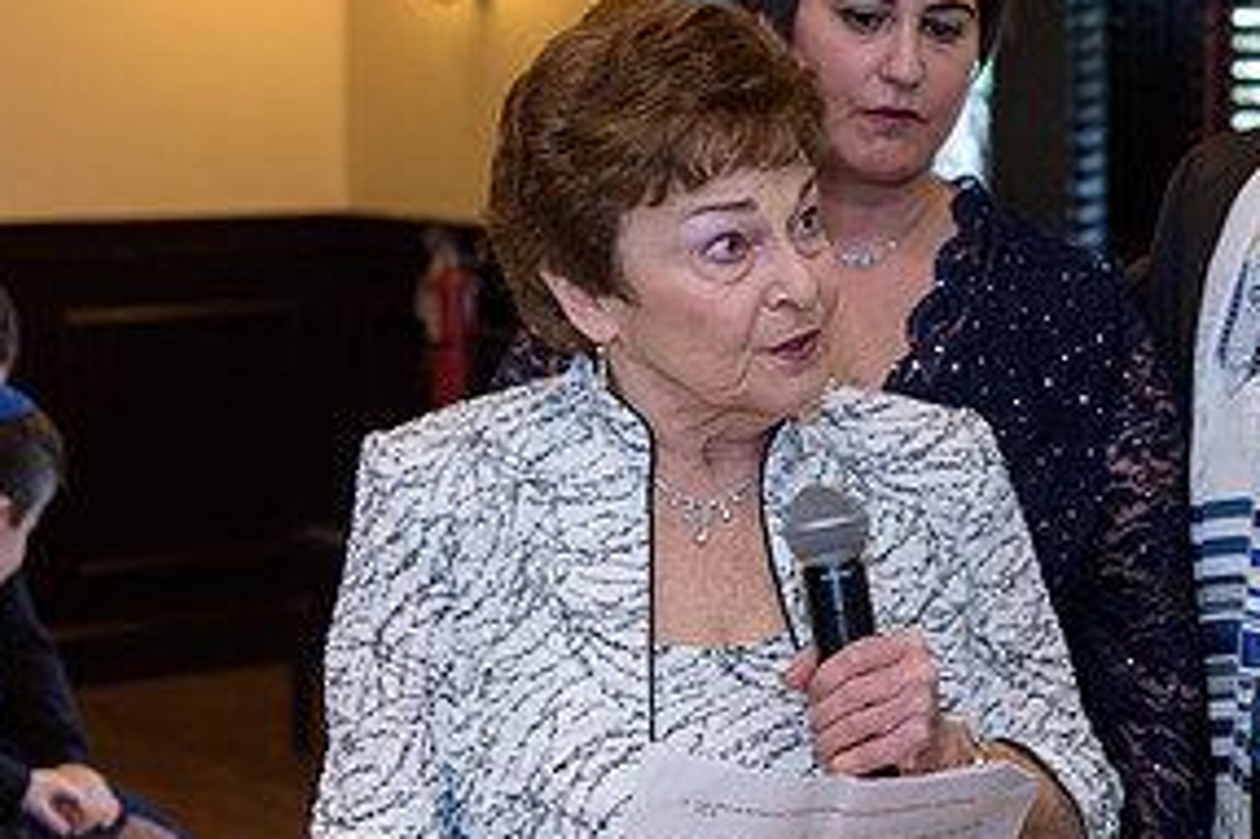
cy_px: 275
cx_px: 1185
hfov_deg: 21.8
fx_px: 3183
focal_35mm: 91
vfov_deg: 15.0
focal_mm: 45
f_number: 3.2
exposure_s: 1/125
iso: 1250
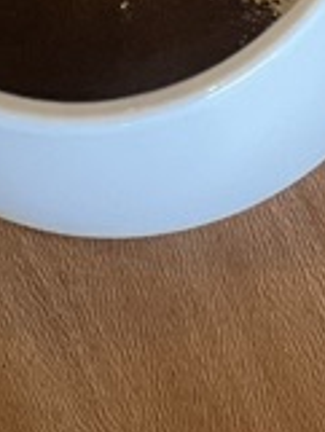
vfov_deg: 4.0
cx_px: 808
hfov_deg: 3.1
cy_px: -743
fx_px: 5976
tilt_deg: -70.4
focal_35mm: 478
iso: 160
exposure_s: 1/33
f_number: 2.8
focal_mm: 9
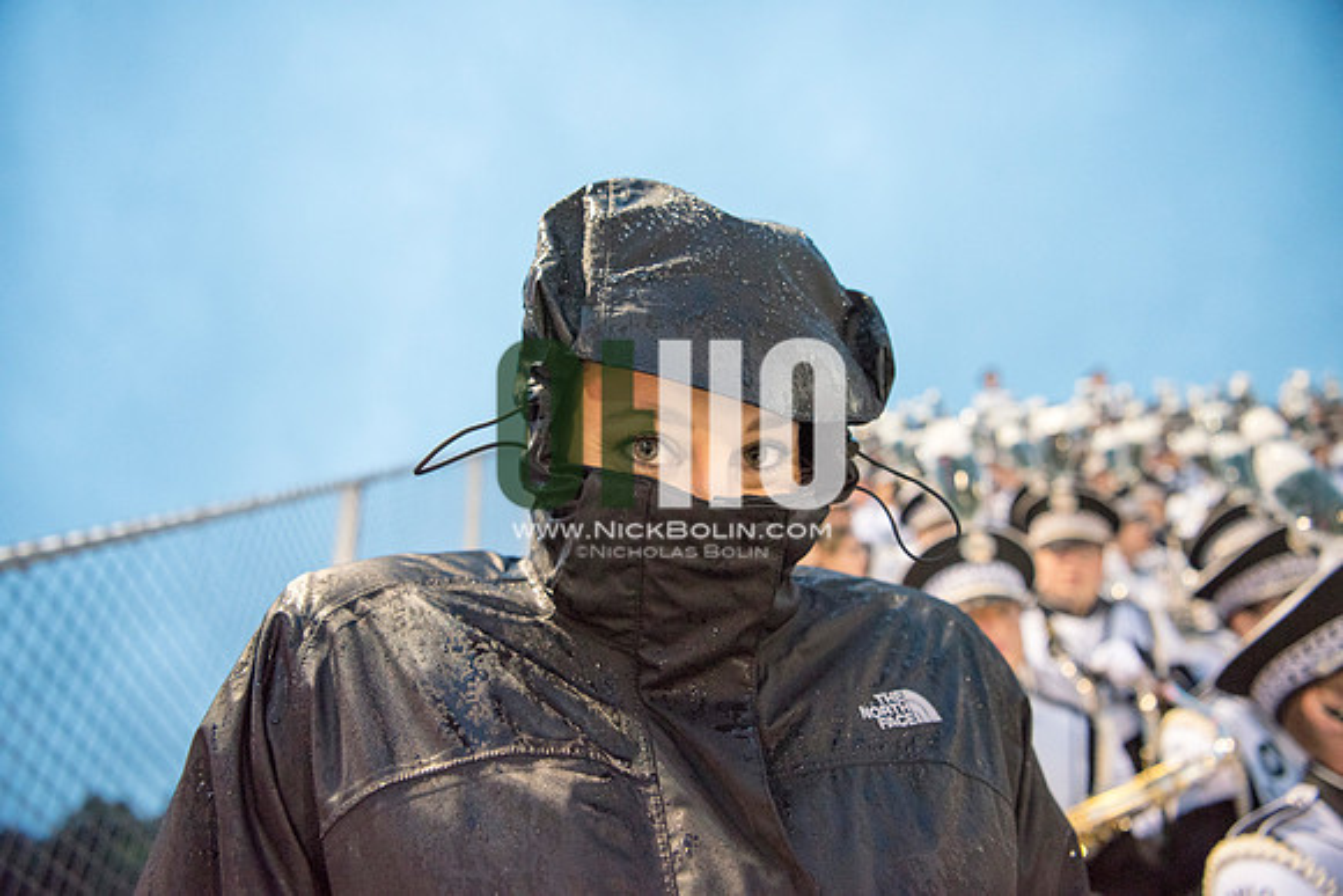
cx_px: 672
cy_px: 448
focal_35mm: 24
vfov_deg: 53.2
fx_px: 896
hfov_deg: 73.7
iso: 2000
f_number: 3.2
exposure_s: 1/320
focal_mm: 24
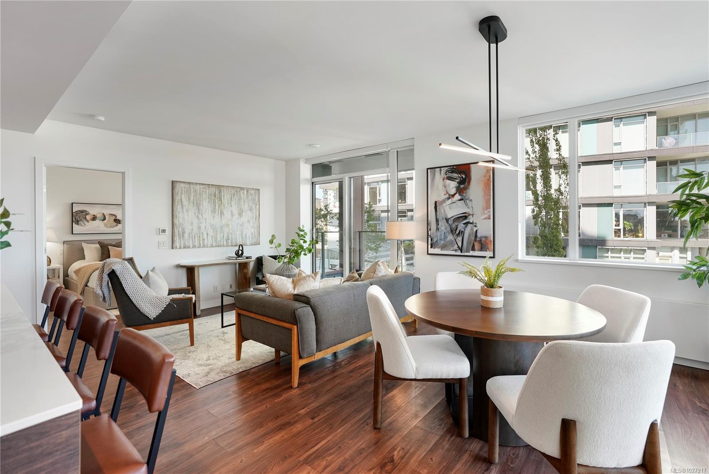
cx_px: 354
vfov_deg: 73.8
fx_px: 315
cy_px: 237
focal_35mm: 16
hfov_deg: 96.7
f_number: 4
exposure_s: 1/30
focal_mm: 16
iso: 500
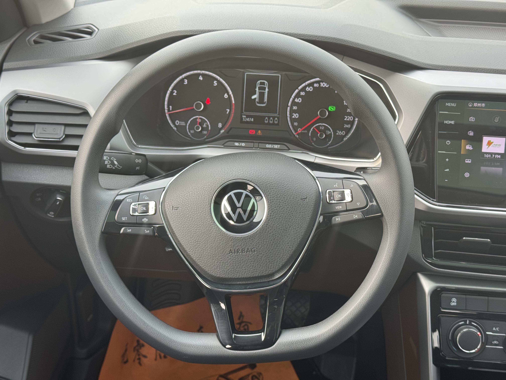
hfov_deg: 39.7
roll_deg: -2.2
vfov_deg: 30.3
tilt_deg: -32.9
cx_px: 253
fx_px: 702
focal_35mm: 48
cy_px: 190
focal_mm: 6.76
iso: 50
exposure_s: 1/121
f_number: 1.78
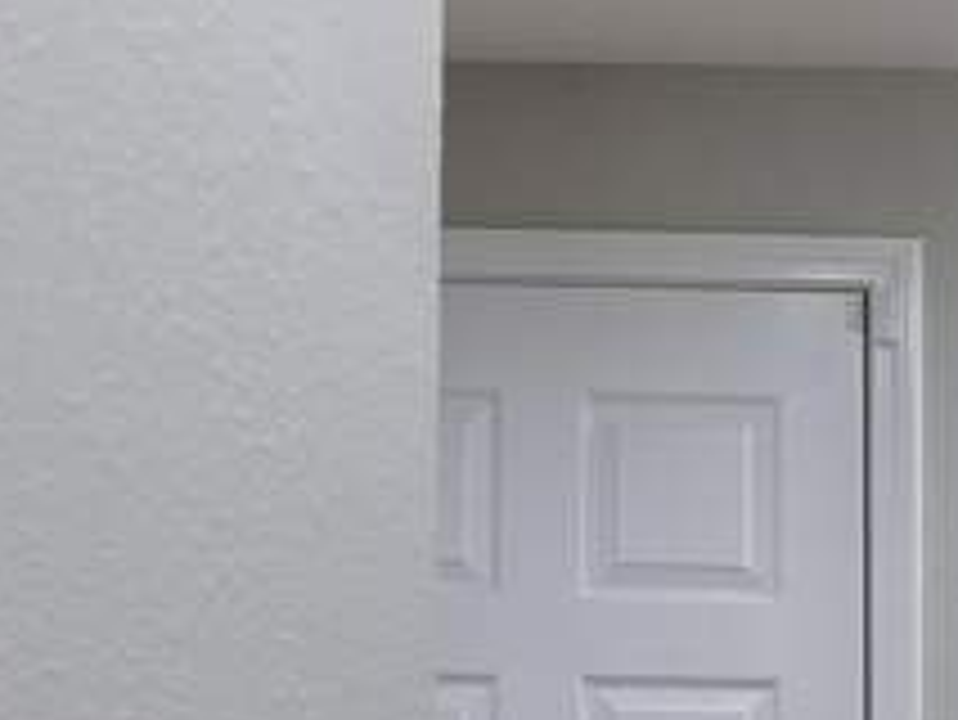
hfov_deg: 18.6
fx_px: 2492
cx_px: 1529
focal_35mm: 90
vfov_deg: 15.5
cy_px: 981
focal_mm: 6.76
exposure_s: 1/217
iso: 200
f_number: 1.78
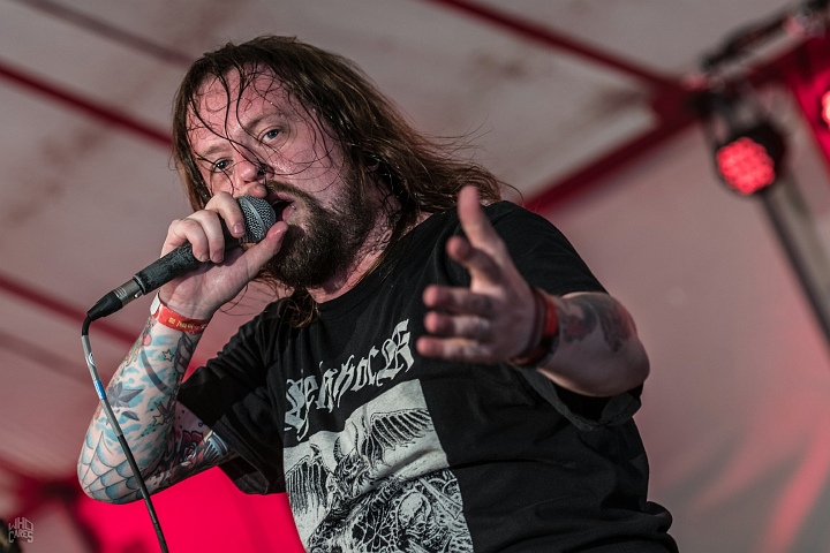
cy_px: 276
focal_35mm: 128
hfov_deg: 16.1
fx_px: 2939
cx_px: 415
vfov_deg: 10.8
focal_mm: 85
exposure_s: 1/100
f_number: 2.8
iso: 640
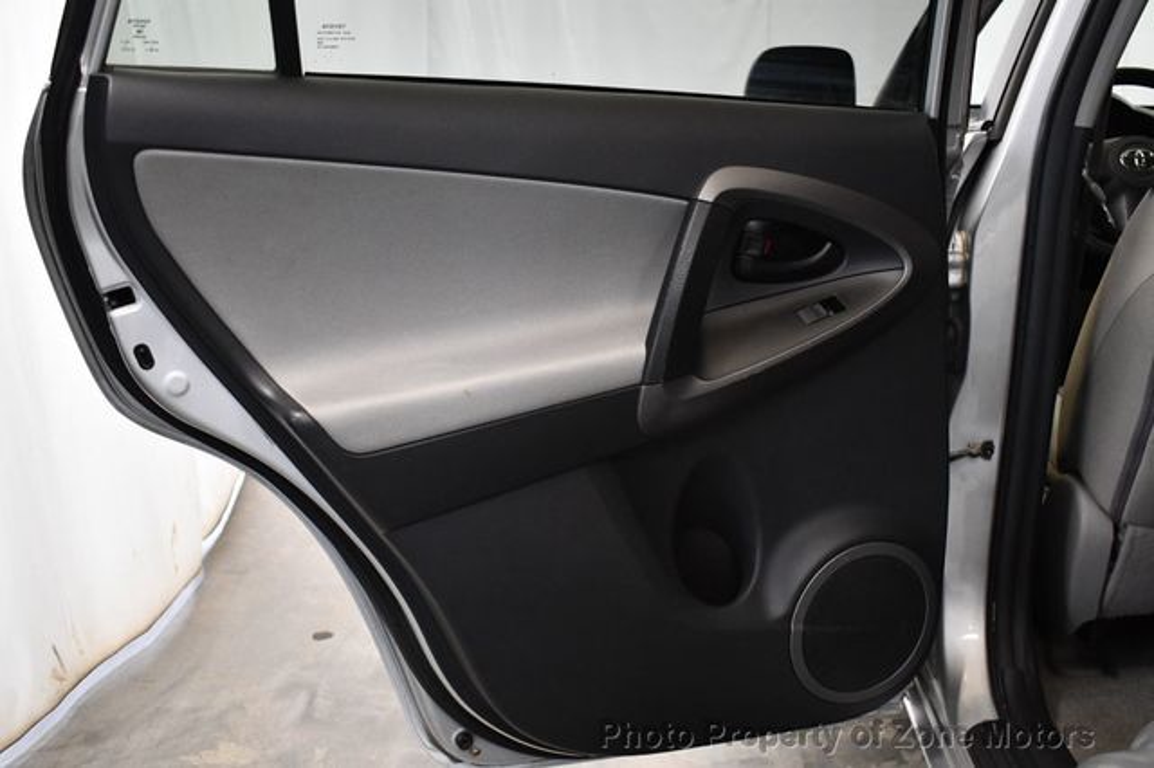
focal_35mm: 39
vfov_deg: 34.2
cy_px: 384
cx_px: 577
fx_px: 1249
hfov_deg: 49.6
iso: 2800
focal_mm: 26
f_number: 4
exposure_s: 1/125
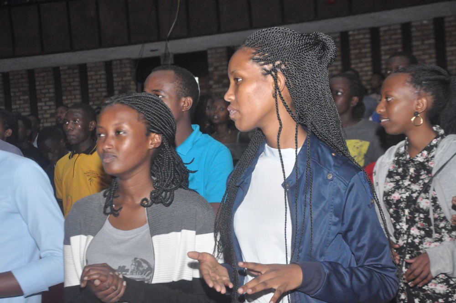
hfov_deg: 23.4
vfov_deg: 15.7
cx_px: 228
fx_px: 1101
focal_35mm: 87
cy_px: 152
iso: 3200
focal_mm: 58
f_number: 5.6
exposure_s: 1/200
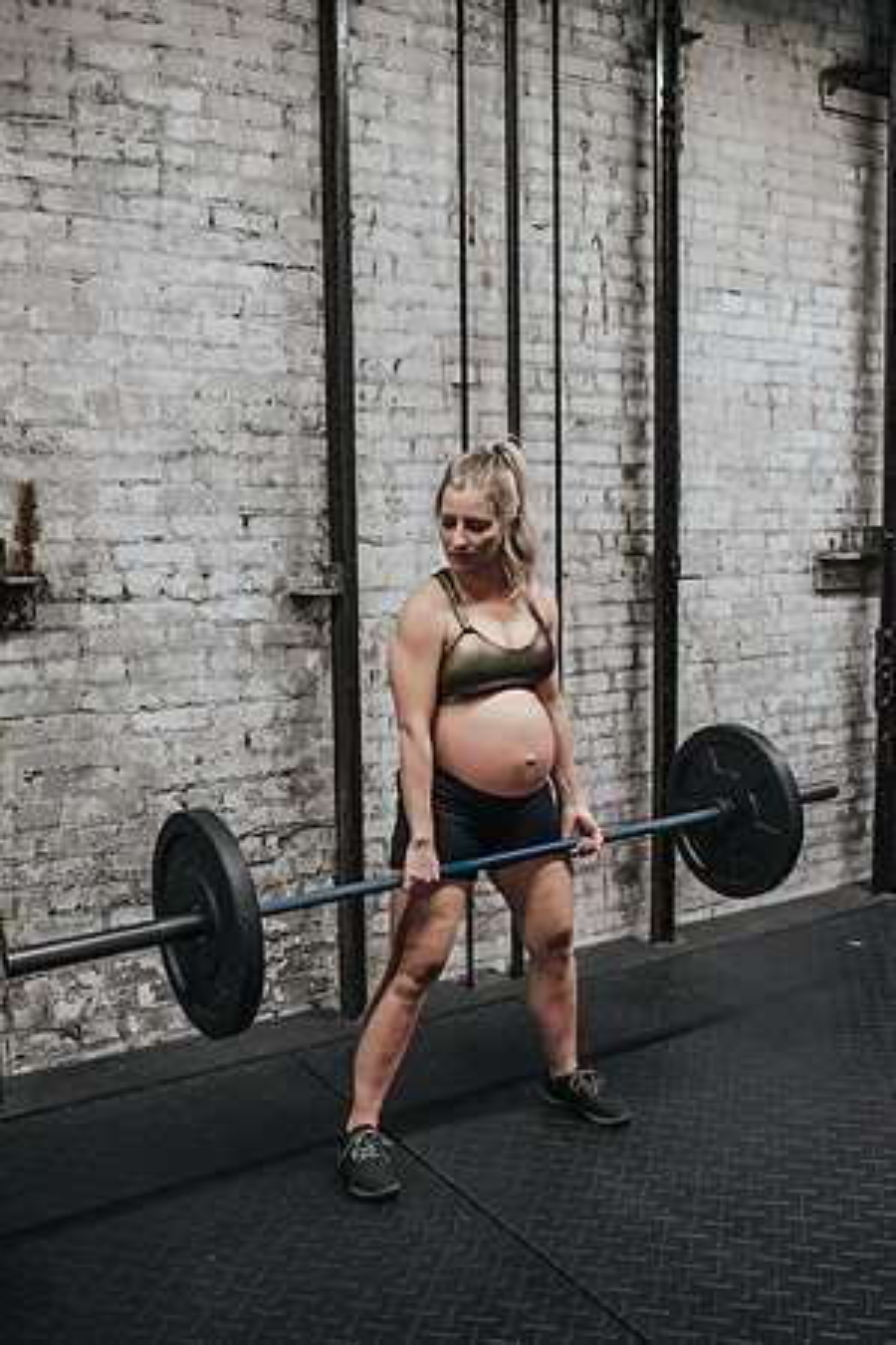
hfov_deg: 37.9
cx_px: 448
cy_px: 672
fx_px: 1307
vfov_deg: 54.4
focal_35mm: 35
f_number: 3.2
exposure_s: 1/250
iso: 800
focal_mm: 35
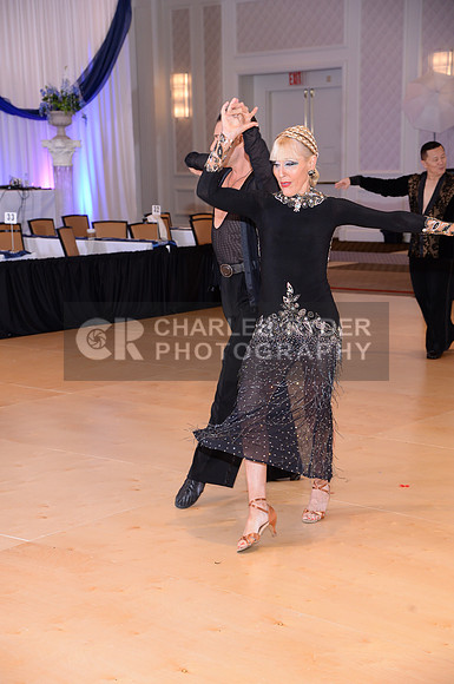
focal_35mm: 66
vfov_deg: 30.6
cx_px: 227
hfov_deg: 20.6
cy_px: 342
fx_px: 1252
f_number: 5.6
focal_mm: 66
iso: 1250
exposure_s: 1/200
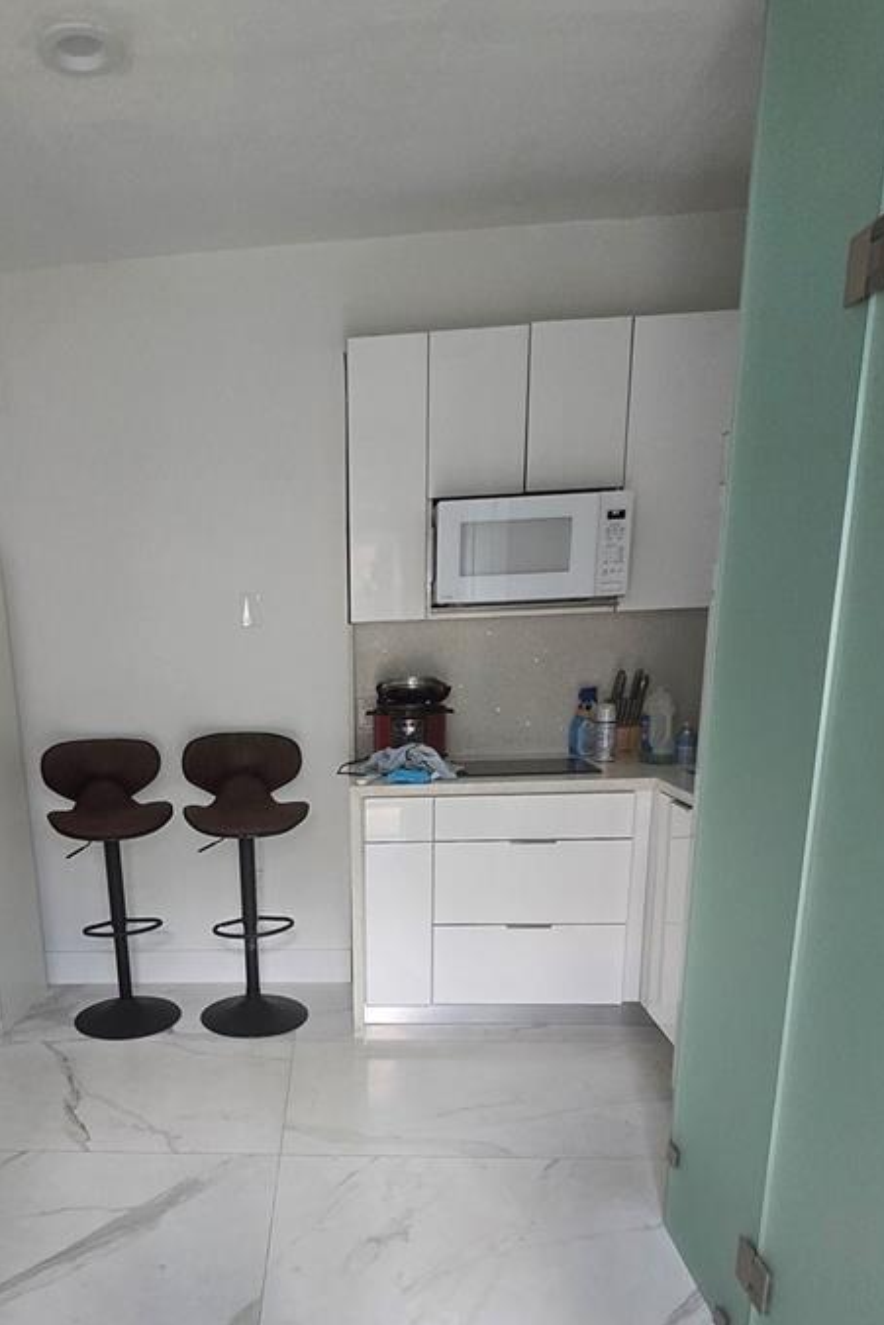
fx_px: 883
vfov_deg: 71.5
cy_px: 888
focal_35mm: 24
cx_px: 253
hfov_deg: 51.5
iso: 160
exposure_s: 1/60
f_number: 2.2
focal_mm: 1.7
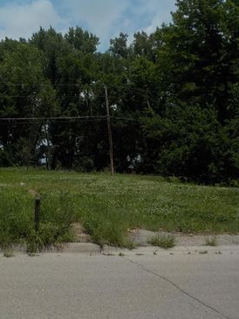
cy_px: 162
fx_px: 378
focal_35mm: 41
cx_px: 64
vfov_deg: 45.8
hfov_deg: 34.5
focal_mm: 4.1
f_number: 3.3
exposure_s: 1/1600
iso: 125
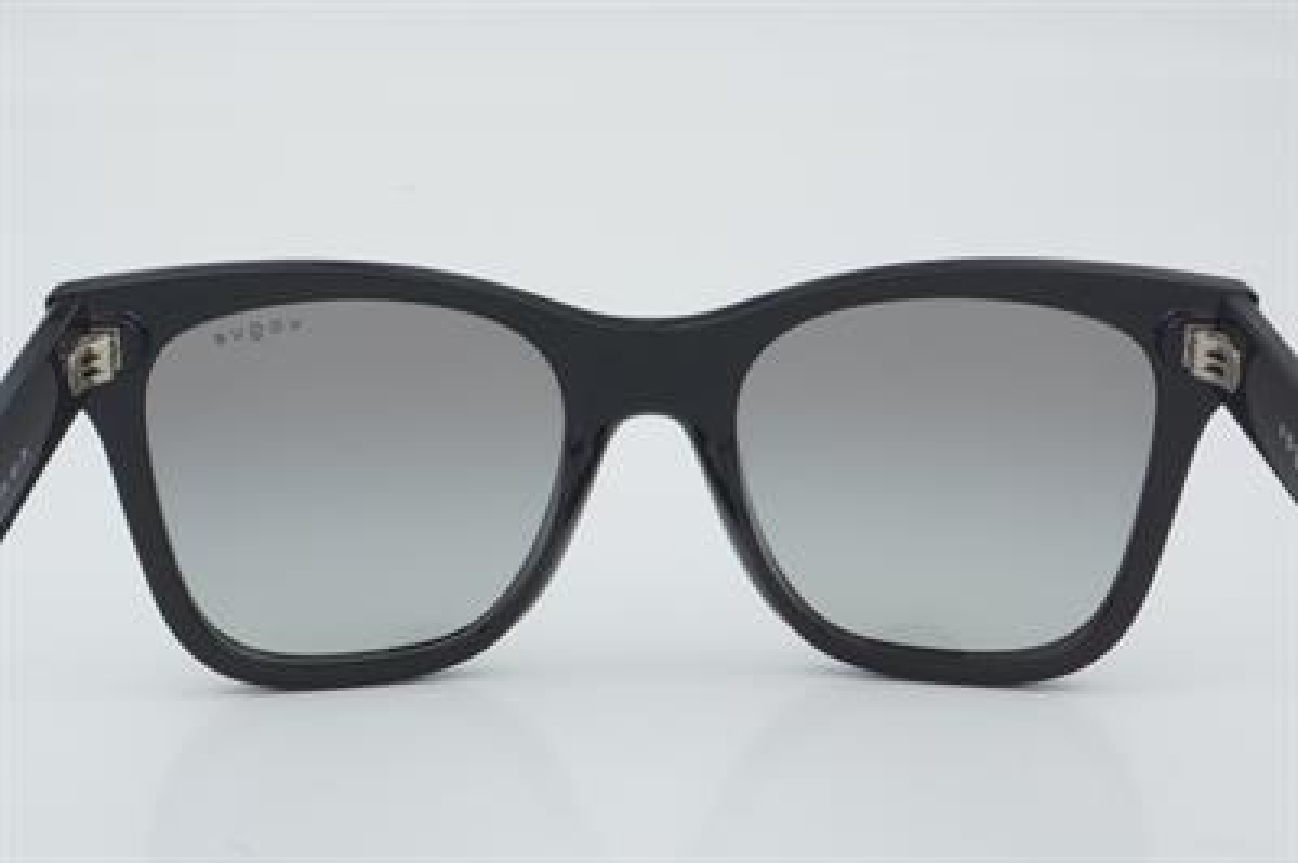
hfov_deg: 27.0
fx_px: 2702
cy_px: 432
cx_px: 649
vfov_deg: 18.2
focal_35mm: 75
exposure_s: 1/3
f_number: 32
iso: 100
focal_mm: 50
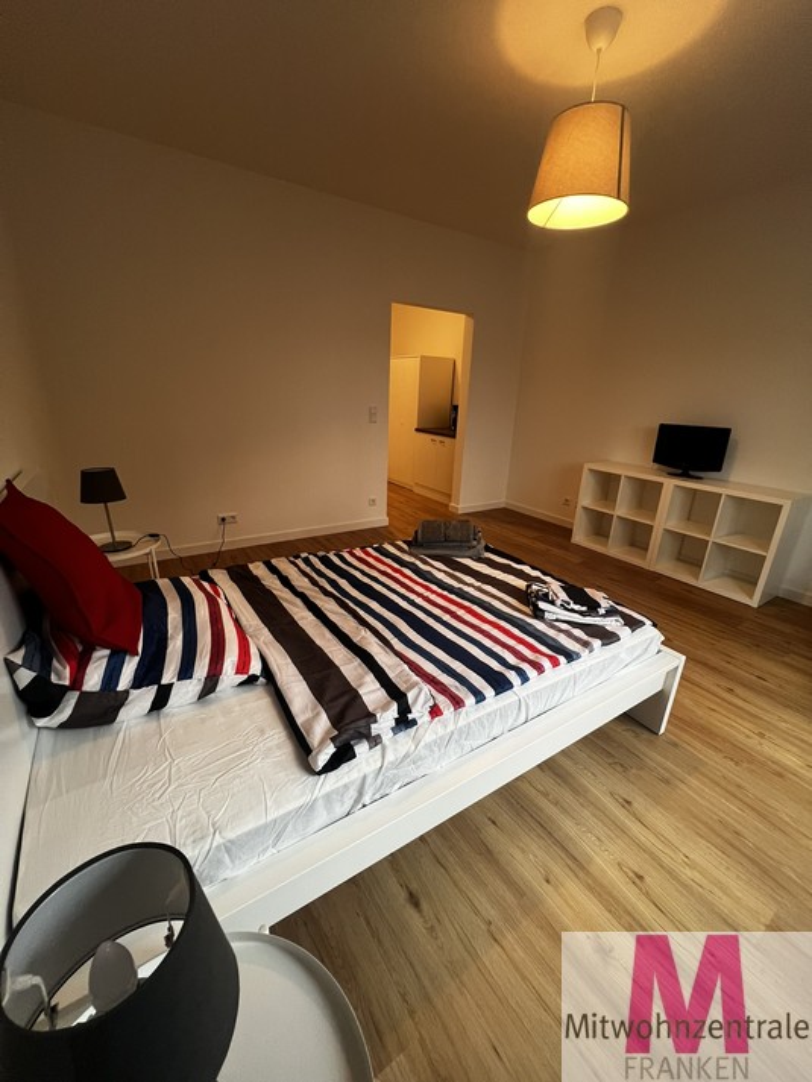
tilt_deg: -19.8
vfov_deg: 106.2
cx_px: 406
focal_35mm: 13
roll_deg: -2.3
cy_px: 541
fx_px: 406
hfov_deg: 89.9
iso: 160
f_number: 1.8
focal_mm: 1.57
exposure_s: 1/50
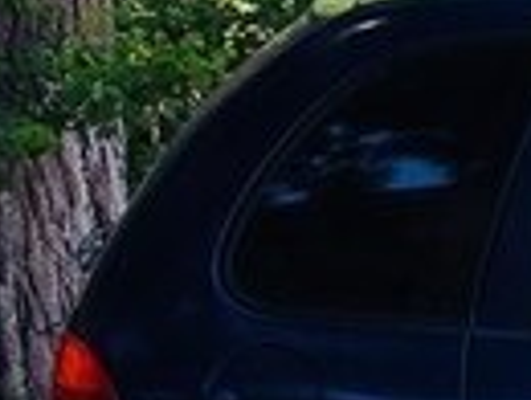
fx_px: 2259
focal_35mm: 147
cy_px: 88
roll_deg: -1.6
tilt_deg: -7.8
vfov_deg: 10.1
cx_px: 1152
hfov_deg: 11.6
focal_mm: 4.15
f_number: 2.2
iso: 32
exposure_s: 1/471
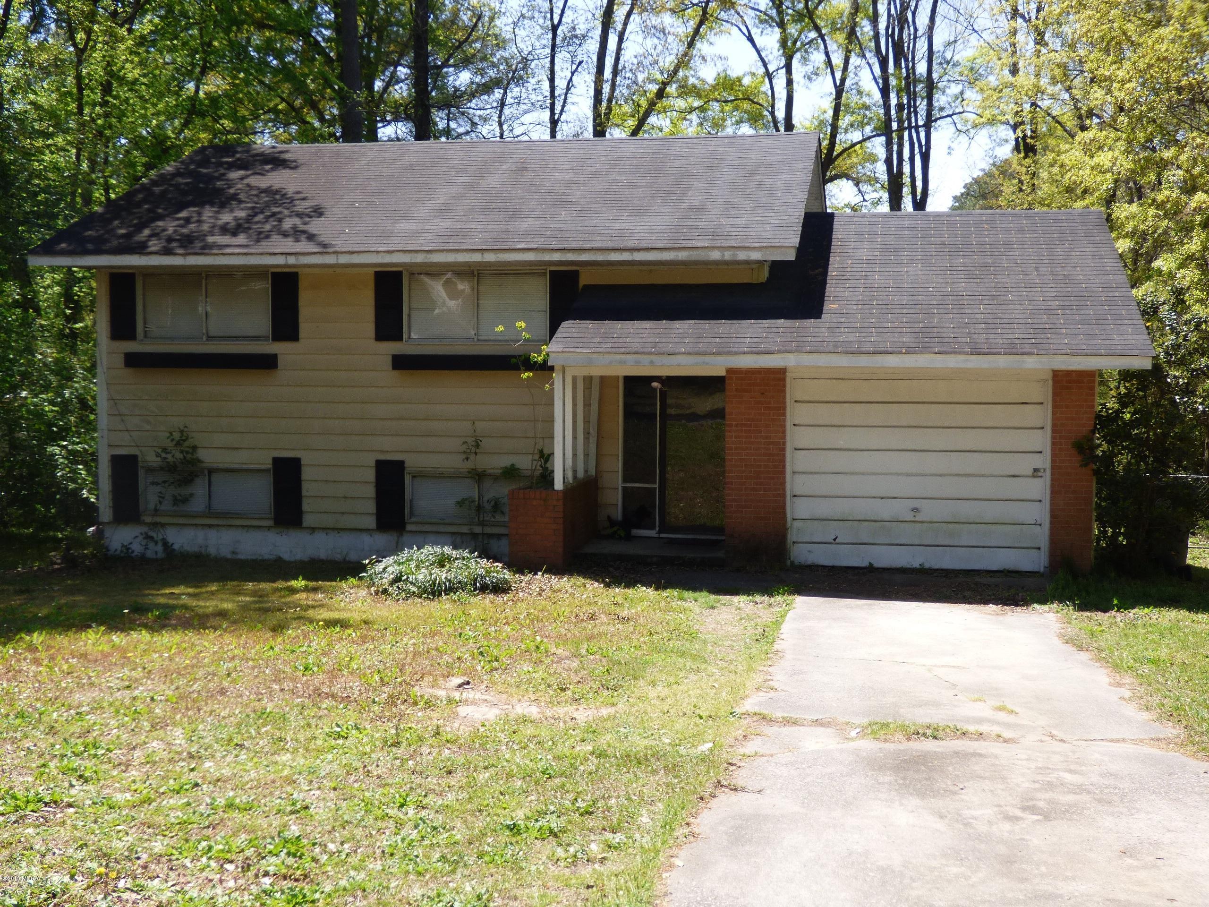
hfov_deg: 45.8
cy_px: 454
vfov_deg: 35.1
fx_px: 1432
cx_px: 604
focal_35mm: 41
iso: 100
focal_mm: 7.07
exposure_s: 1/500
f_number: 3.6
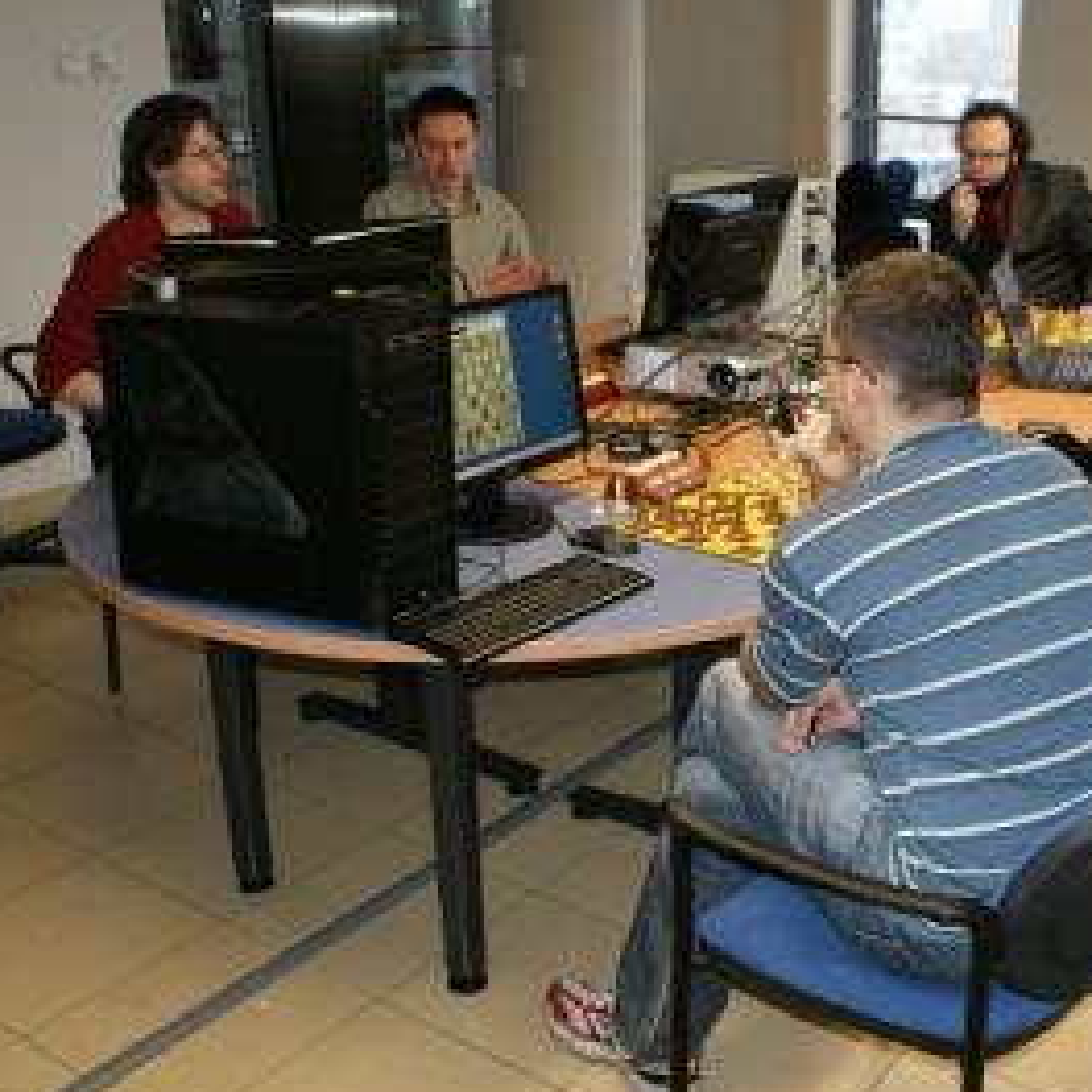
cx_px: 823
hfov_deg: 41.5
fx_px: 1392
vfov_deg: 42.8
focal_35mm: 39
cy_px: 511
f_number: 5.6
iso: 400
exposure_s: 1/60
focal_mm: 18
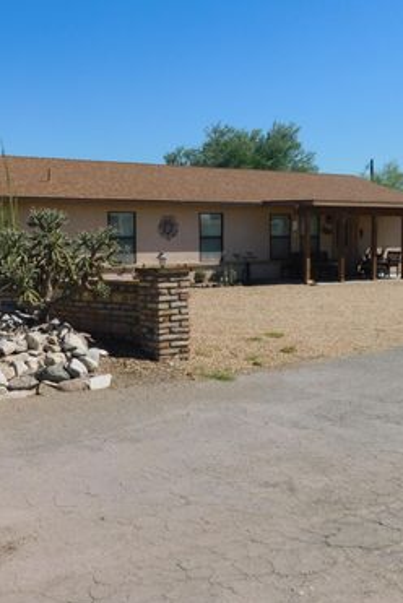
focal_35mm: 42
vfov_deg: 46.4
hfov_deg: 31.9
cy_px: 303
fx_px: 704
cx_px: 185
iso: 125
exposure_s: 1/640
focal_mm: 5.3
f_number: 6.4
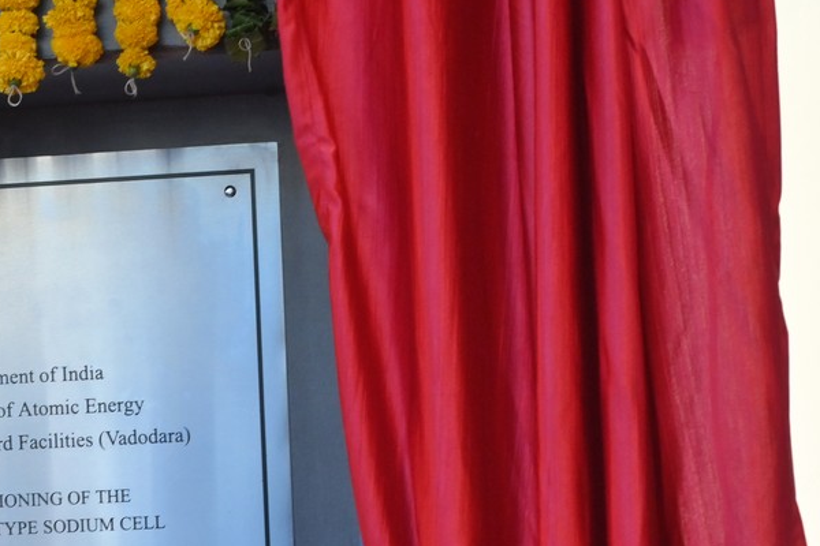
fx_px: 2847
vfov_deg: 10.8
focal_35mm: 125
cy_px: 604
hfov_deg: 15.9
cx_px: -75
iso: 1000
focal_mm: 33
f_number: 6.3
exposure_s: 1/125
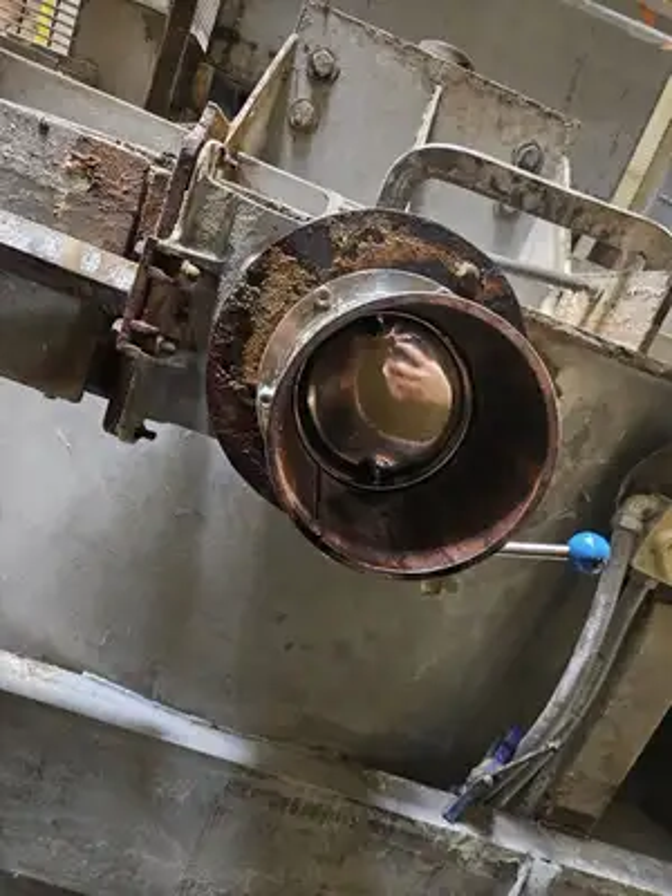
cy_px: 448
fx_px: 595
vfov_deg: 73.9
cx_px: 336
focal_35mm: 23
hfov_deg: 58.9
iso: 1000
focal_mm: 5.4
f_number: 1.8
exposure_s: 1/24
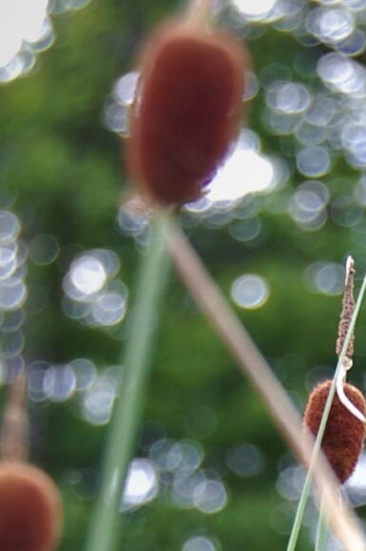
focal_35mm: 265
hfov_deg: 5.1
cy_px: 669
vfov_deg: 7.7
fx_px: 4053
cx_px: 505
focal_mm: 40
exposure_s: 1/125
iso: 250
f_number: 5.6
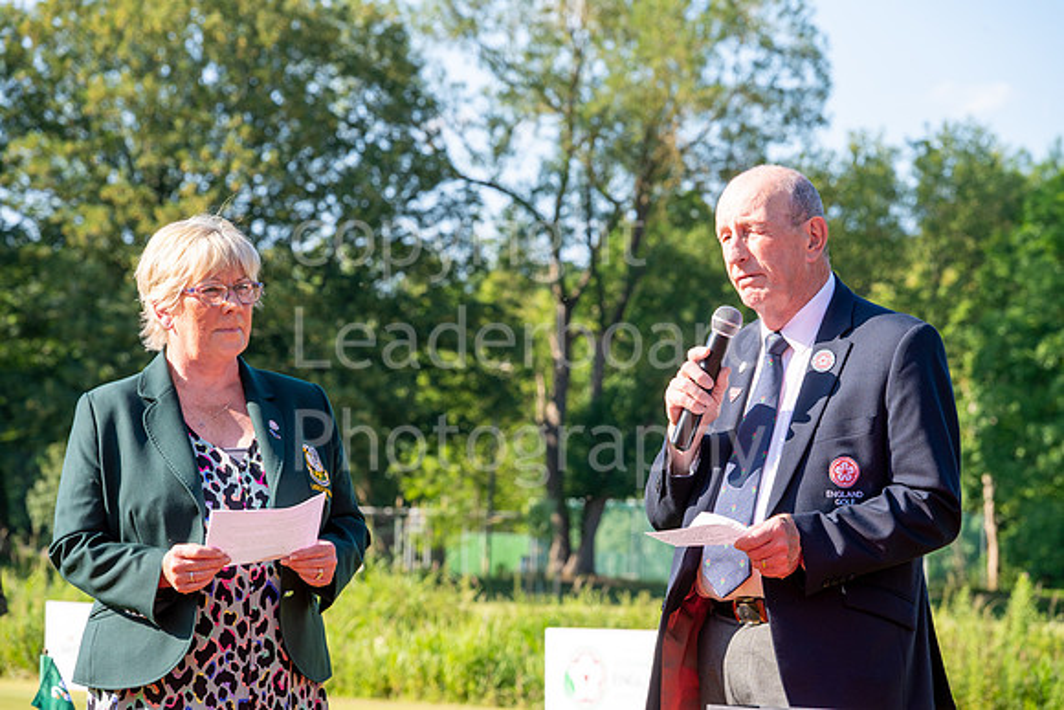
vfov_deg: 11.4
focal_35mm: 120
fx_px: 3547
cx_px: 532
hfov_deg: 17.1
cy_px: 355
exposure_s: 1/320
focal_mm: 120
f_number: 8
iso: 200
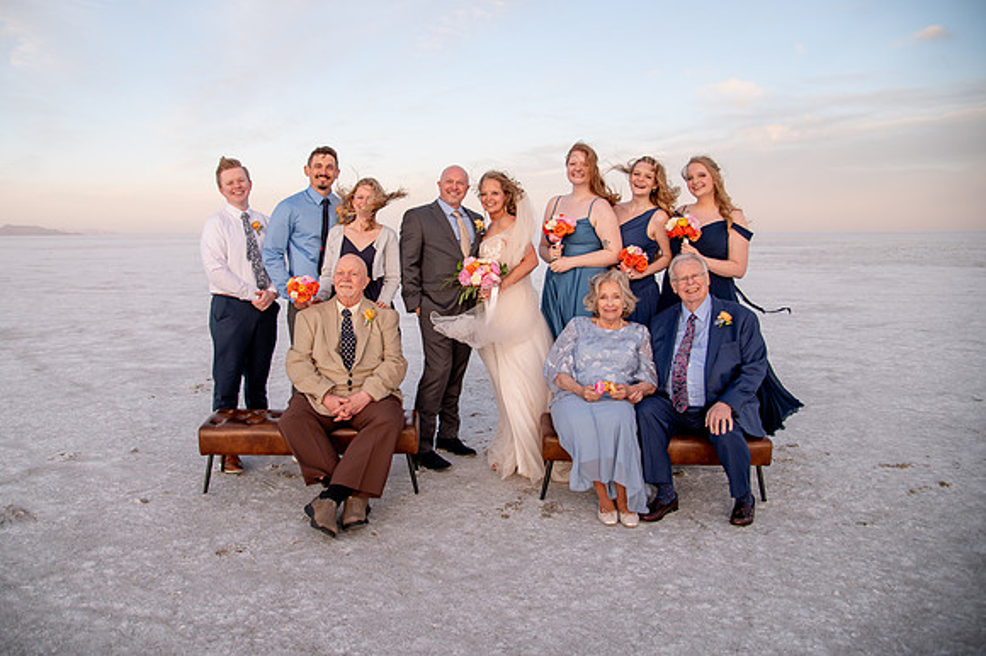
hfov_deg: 68.2
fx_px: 726
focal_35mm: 27
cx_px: 445
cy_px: 295
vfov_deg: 48.6
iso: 200
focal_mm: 24
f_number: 4
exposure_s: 1/160
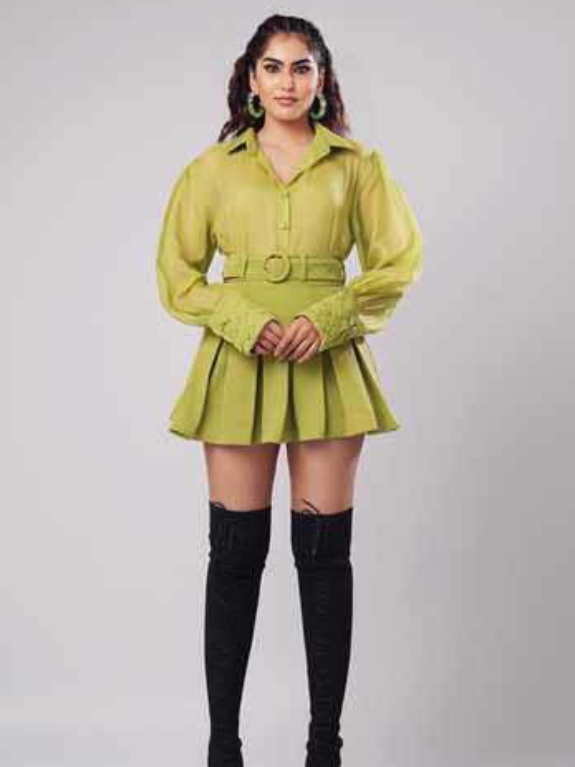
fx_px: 1329
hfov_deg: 24.4
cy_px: 415
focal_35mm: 60
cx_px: 288
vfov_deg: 32.2
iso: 100
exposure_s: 1/160
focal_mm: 37
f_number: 5.6
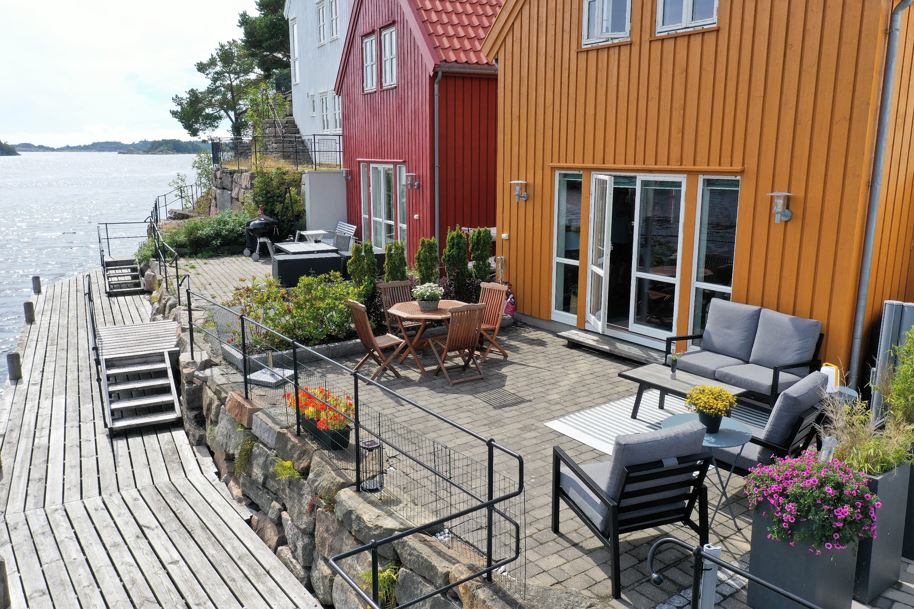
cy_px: 304
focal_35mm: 28
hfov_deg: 65.5
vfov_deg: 46.4
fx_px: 711
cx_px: 457
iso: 100
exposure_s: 1/400
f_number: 5.6
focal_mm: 10.26
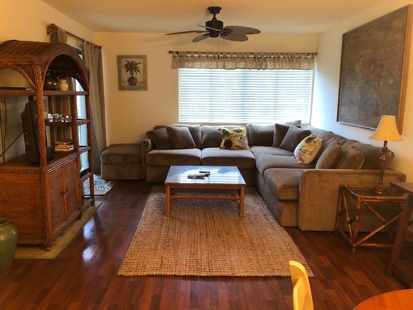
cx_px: 206
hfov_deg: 63.4
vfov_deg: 49.7
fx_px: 334
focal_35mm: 28
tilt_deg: -9.7
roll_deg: -0.9
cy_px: 155
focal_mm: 3.99
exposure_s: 1/15
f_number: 1.8
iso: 40
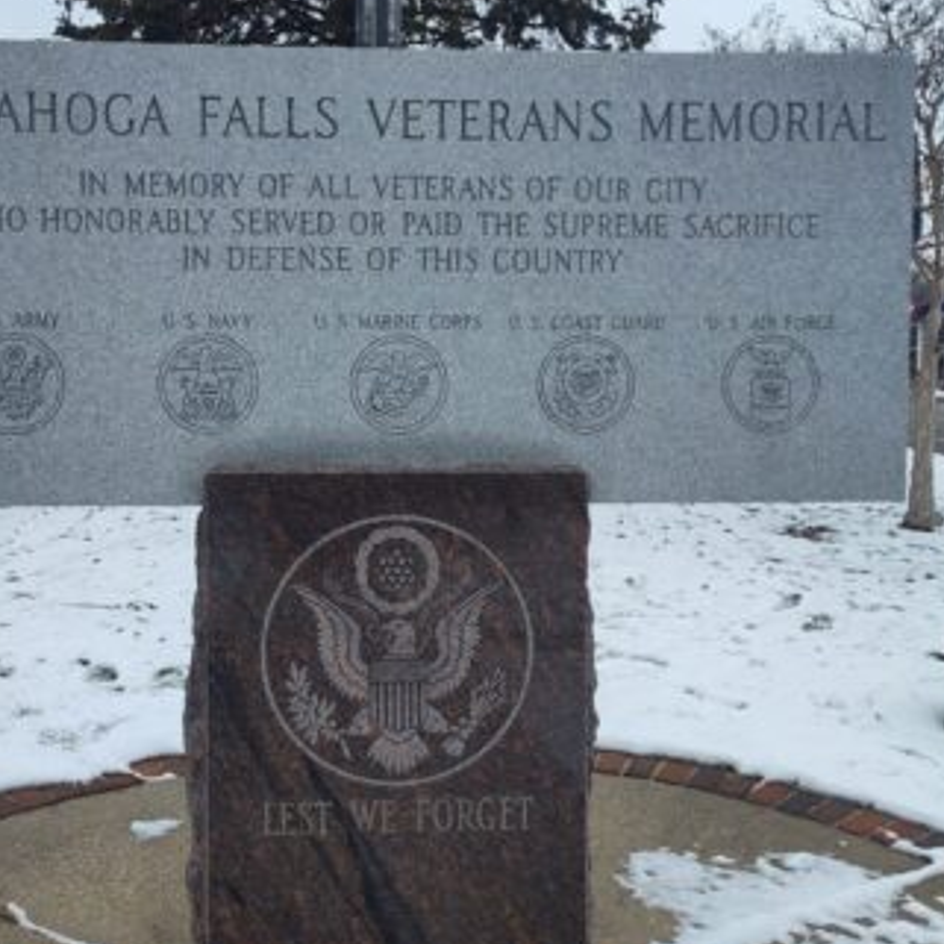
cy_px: 473
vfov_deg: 43.9
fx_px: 1172
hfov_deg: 43.7
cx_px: 400
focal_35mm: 38
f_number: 1.8
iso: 100
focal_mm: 5.56
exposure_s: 1/227
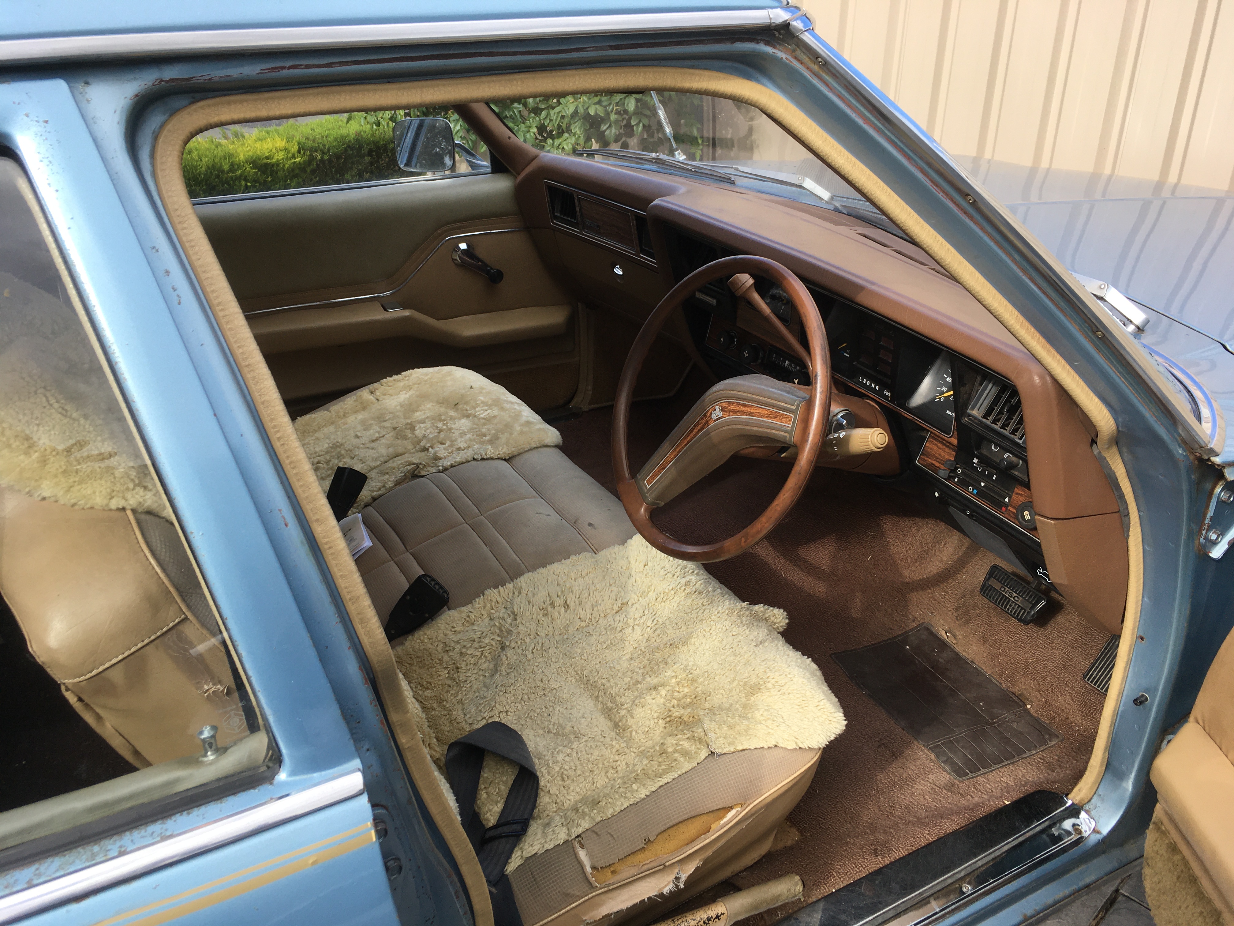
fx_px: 1034
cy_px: 463
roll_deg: -2.1
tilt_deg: -26.9
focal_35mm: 29
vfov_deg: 48.2
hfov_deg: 61.7
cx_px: 617
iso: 25
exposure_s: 1/418
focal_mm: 4.15
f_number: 2.2
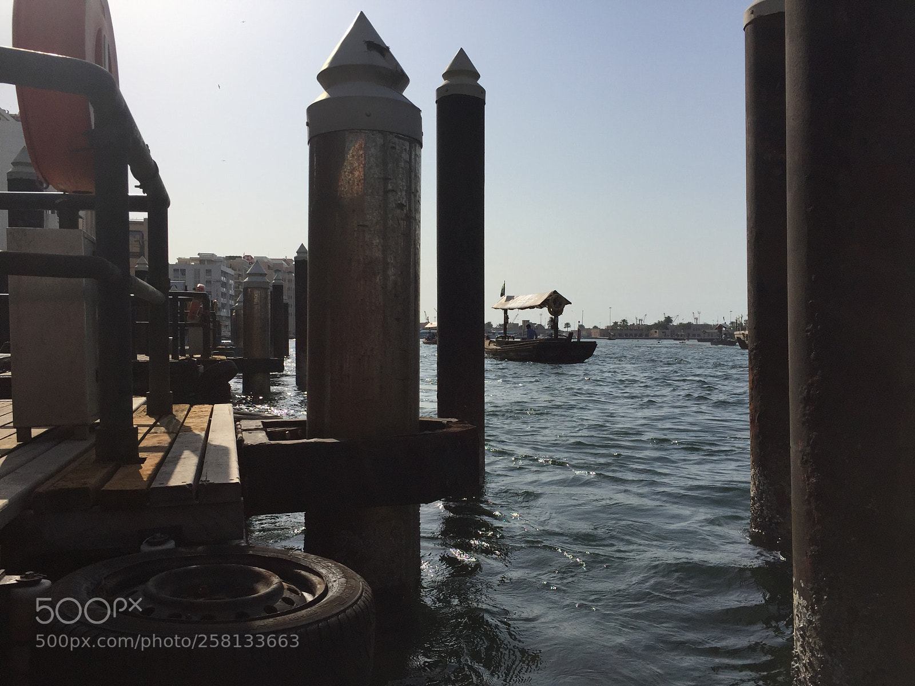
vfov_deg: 48.2
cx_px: 458
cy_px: 343
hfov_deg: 61.7
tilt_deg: +0.9
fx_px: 767
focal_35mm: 29
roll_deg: -1.3
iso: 32
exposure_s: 1/6623
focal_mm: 4.15
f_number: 2.2
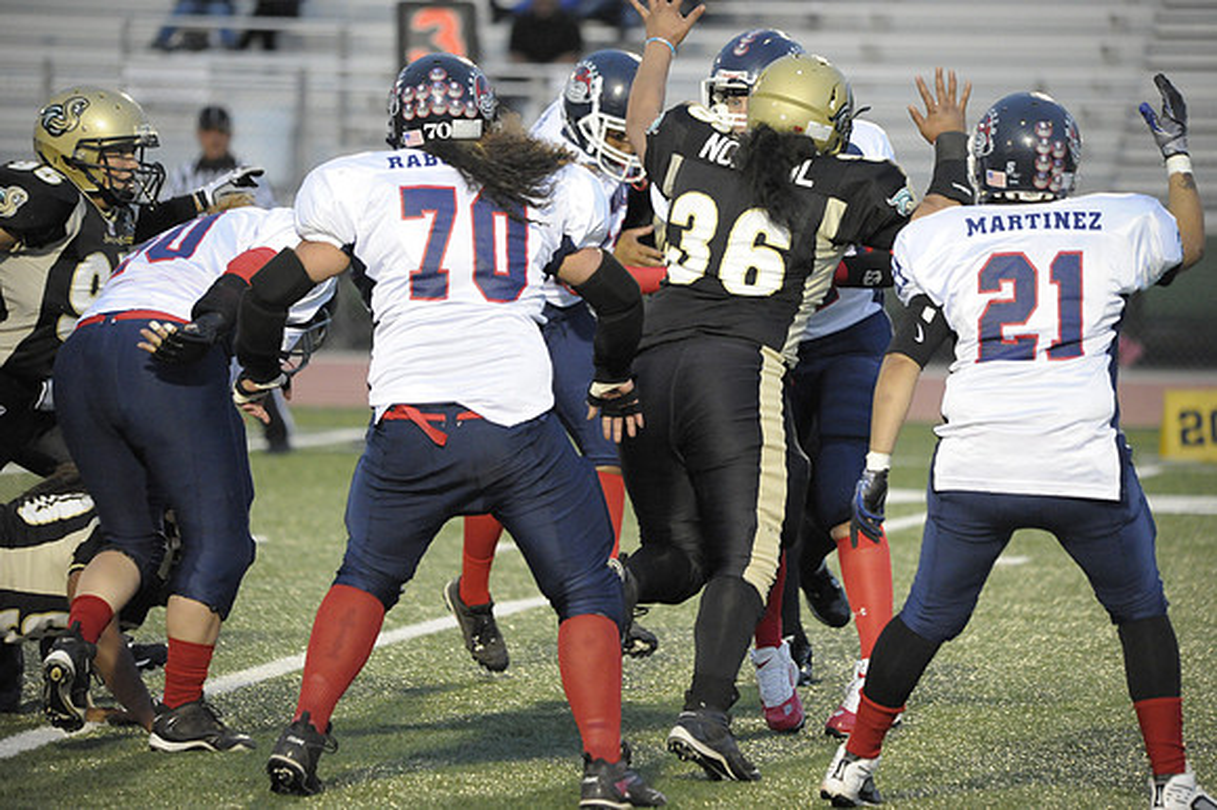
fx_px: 10135
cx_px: 608
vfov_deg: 4.6
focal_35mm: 300
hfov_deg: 6.9
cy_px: 405
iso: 12800
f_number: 6
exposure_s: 1/800
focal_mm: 300
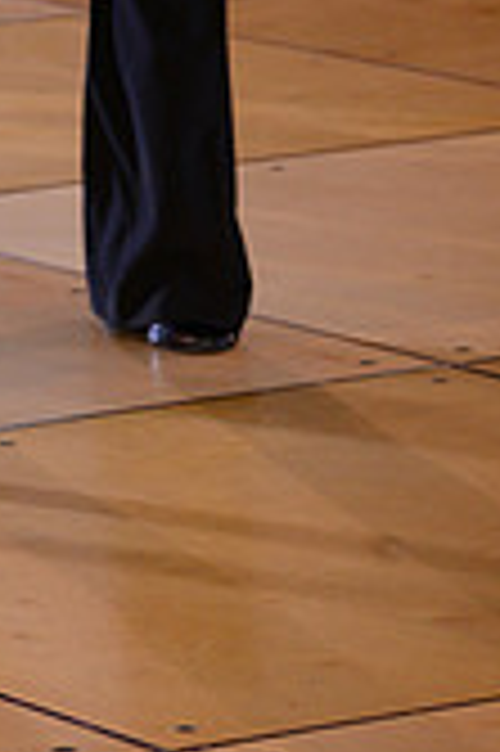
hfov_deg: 3.7
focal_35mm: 365
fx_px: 7619
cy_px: -468
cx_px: -322
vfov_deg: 5.6
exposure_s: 1/250
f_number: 5
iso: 1600
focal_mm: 105
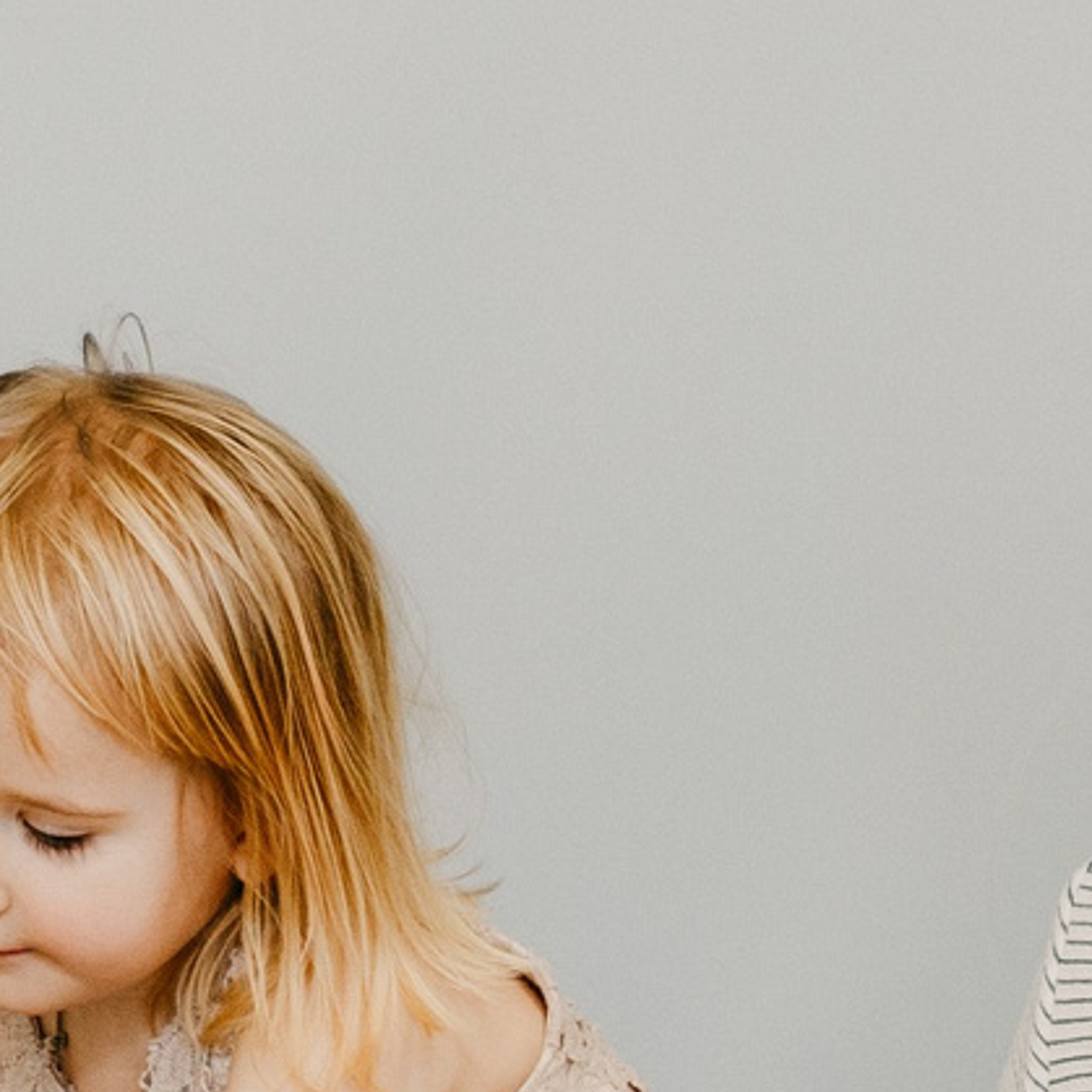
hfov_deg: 4.4
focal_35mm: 396
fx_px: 14133
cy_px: 1171
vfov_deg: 4.4
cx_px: 626
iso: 250
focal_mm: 70
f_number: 4
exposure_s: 1/160
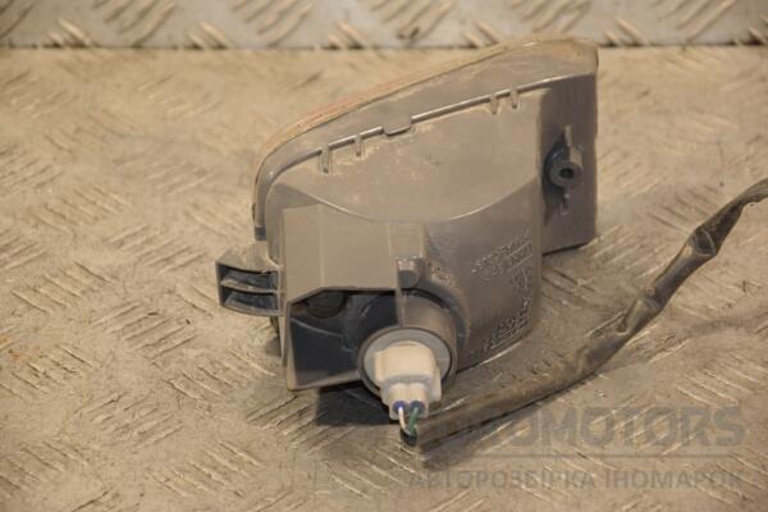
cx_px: 384
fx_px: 3360
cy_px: 256
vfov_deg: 8.7
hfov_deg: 13.0
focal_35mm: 158
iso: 800
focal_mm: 105
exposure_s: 1/100
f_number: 5.6
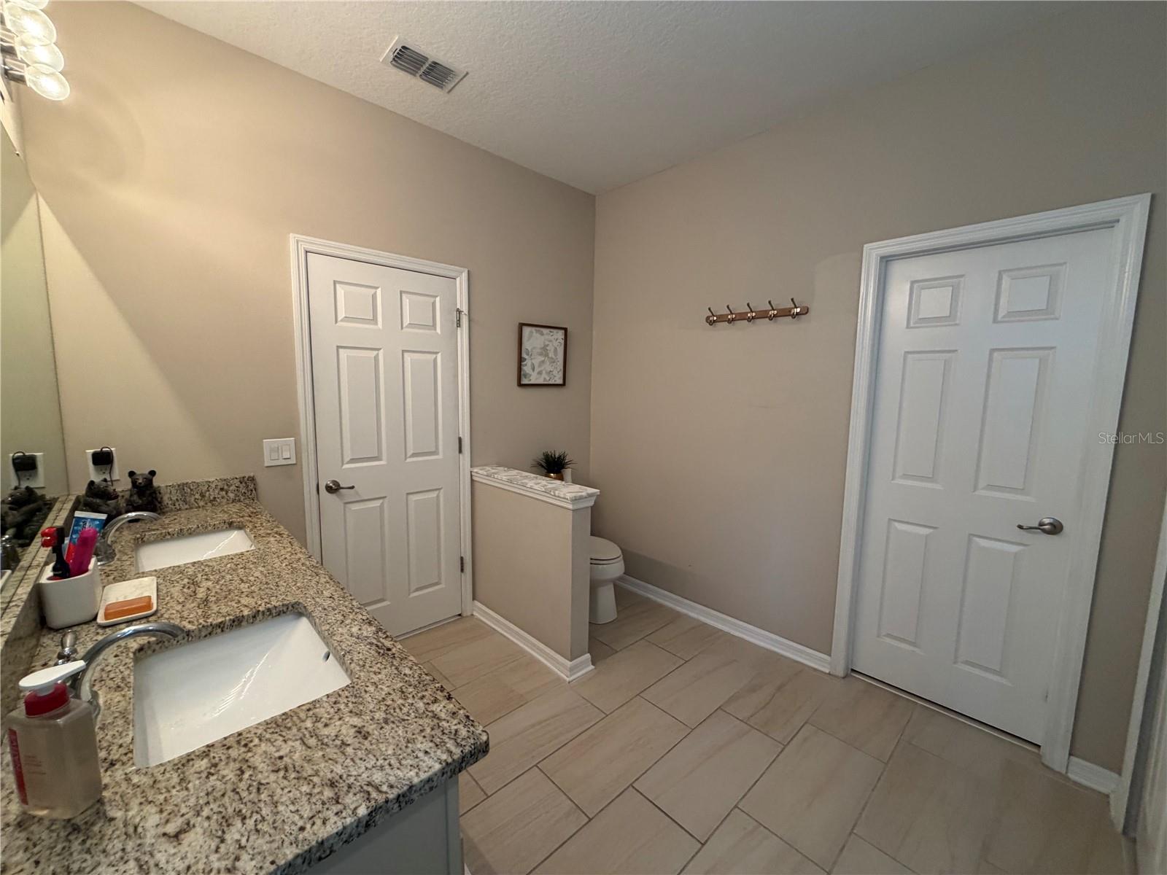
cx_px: 584
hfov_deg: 102.1
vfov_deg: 85.7
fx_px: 472
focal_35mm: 14
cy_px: 438
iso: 200
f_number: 2.2
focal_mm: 2.22
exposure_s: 1/60
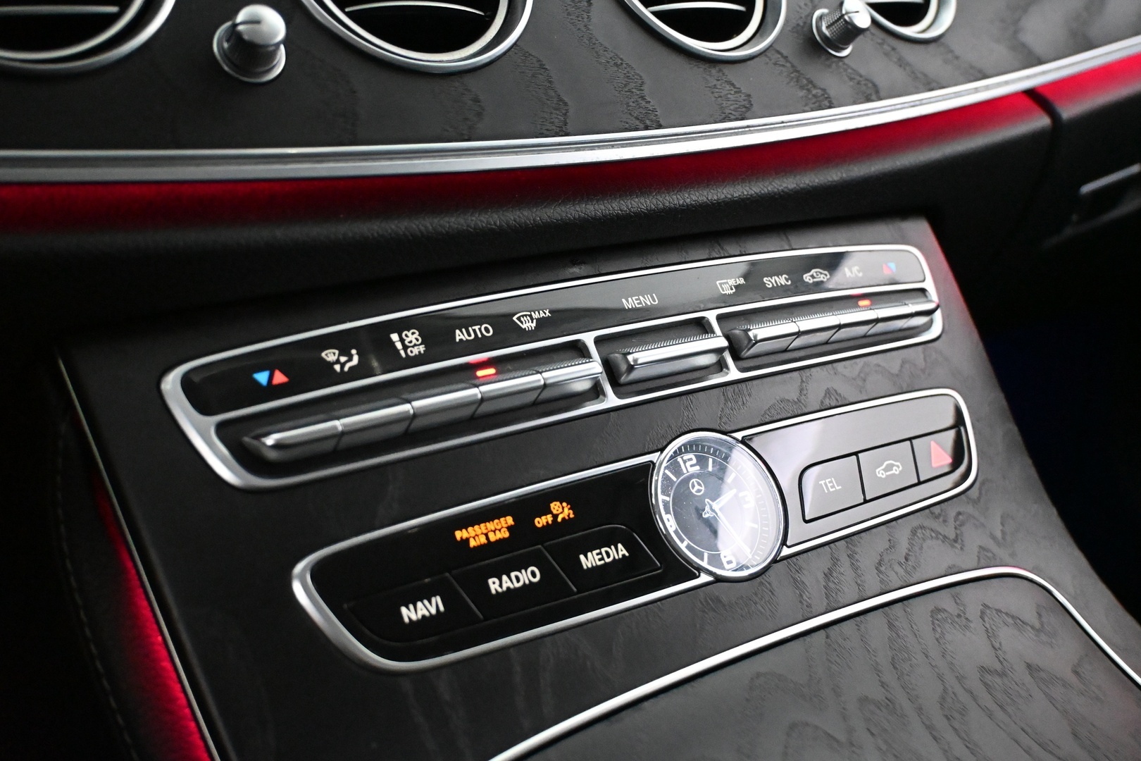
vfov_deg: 34.2
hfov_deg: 49.6
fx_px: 1236
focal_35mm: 39
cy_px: 380
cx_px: 570
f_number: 4.5
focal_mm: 26
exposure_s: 1/60
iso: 9000
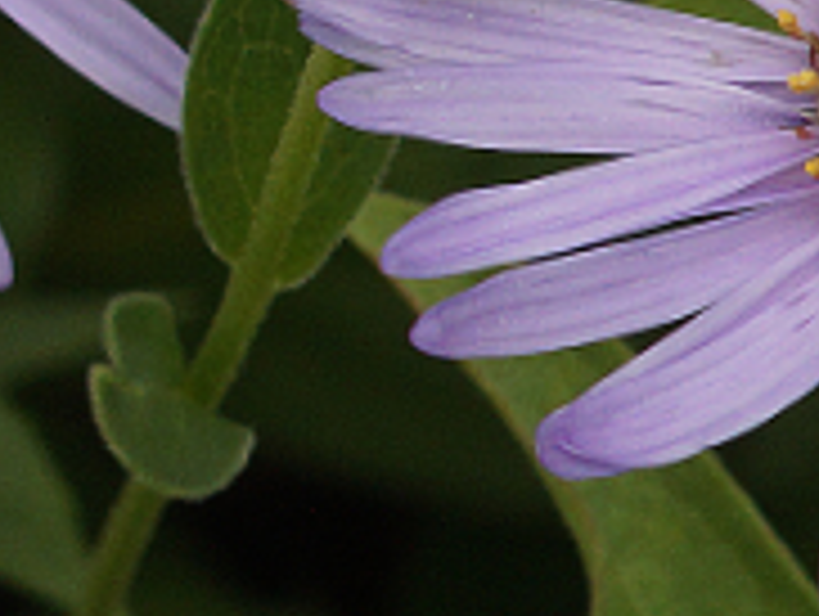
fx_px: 22506
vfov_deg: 1.6
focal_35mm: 950
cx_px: -1368
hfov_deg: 2.1
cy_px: -441
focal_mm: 100
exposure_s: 1/160
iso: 400
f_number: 8
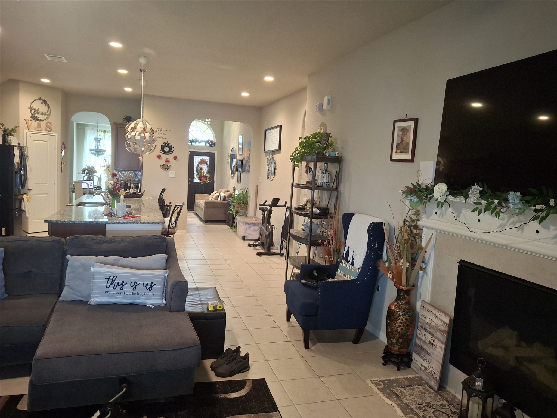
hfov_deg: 69.4
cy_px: 209
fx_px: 402
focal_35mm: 25
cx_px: 278
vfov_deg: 54.9
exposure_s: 1/60
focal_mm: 4.69
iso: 250
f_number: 1.8
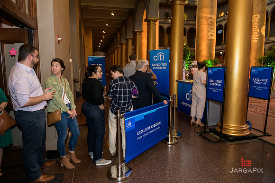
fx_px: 183
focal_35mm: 24
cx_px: 138
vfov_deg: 53.2
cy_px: 92
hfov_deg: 73.7
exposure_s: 1/125
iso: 1600
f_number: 3.2
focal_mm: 24
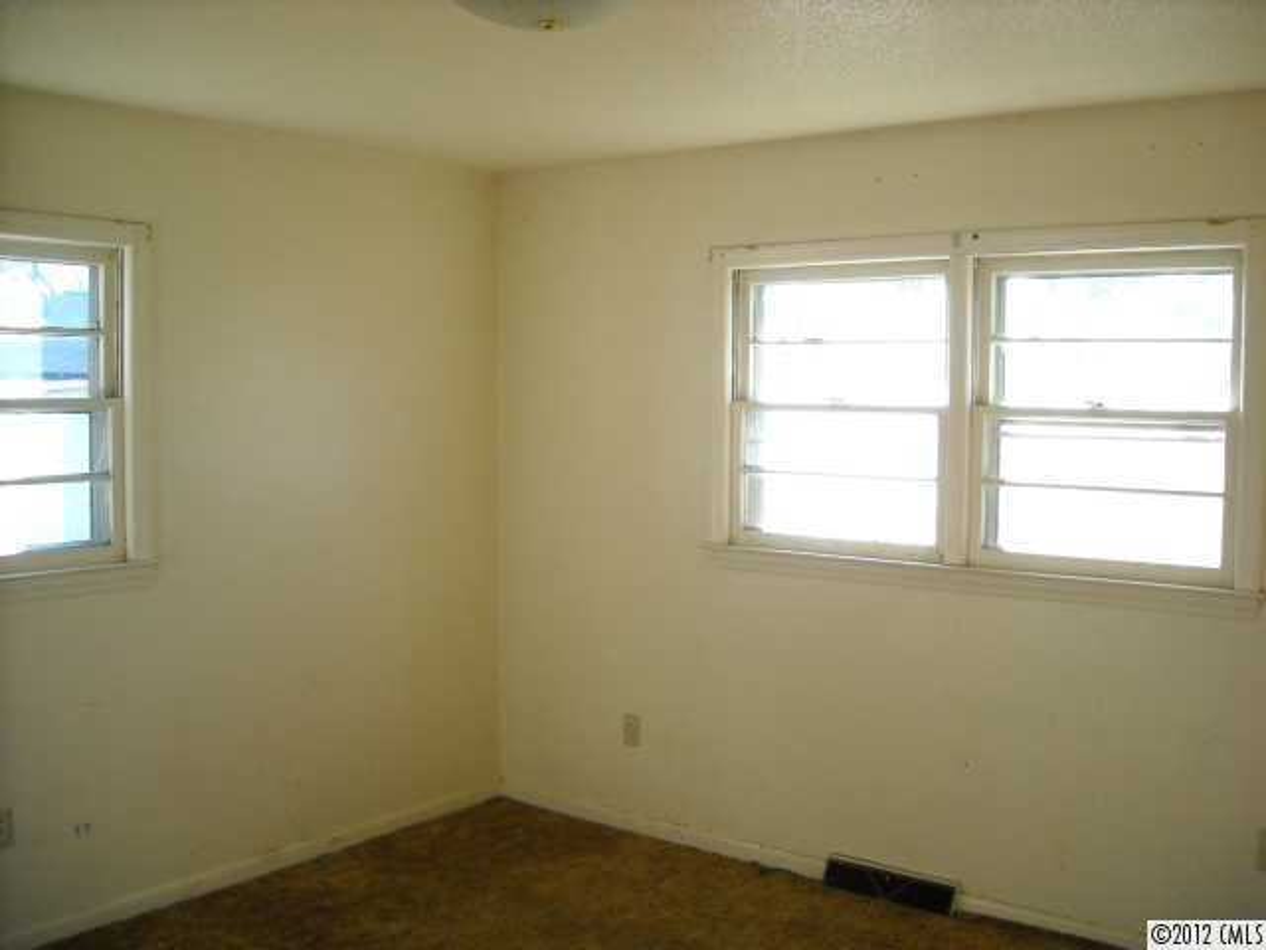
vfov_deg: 40.7
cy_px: 475
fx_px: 1280
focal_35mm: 35
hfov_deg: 52.6
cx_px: 633
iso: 351
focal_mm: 5.7
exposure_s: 1/250
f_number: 2.8
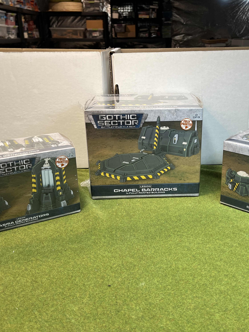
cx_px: 149
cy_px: 165
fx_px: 336
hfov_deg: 40.5
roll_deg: +0.7
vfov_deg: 52.6
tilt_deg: -20.8
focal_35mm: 35
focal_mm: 5.1
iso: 125
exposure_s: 1/120
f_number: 1.6
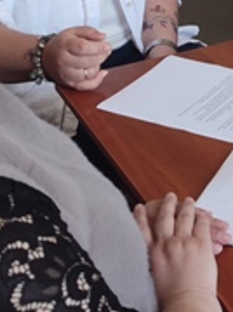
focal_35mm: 112
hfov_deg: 12.5
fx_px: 1006
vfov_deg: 16.5
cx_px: 351
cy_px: -105
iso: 146
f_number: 1.9
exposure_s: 1/50
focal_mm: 6.04
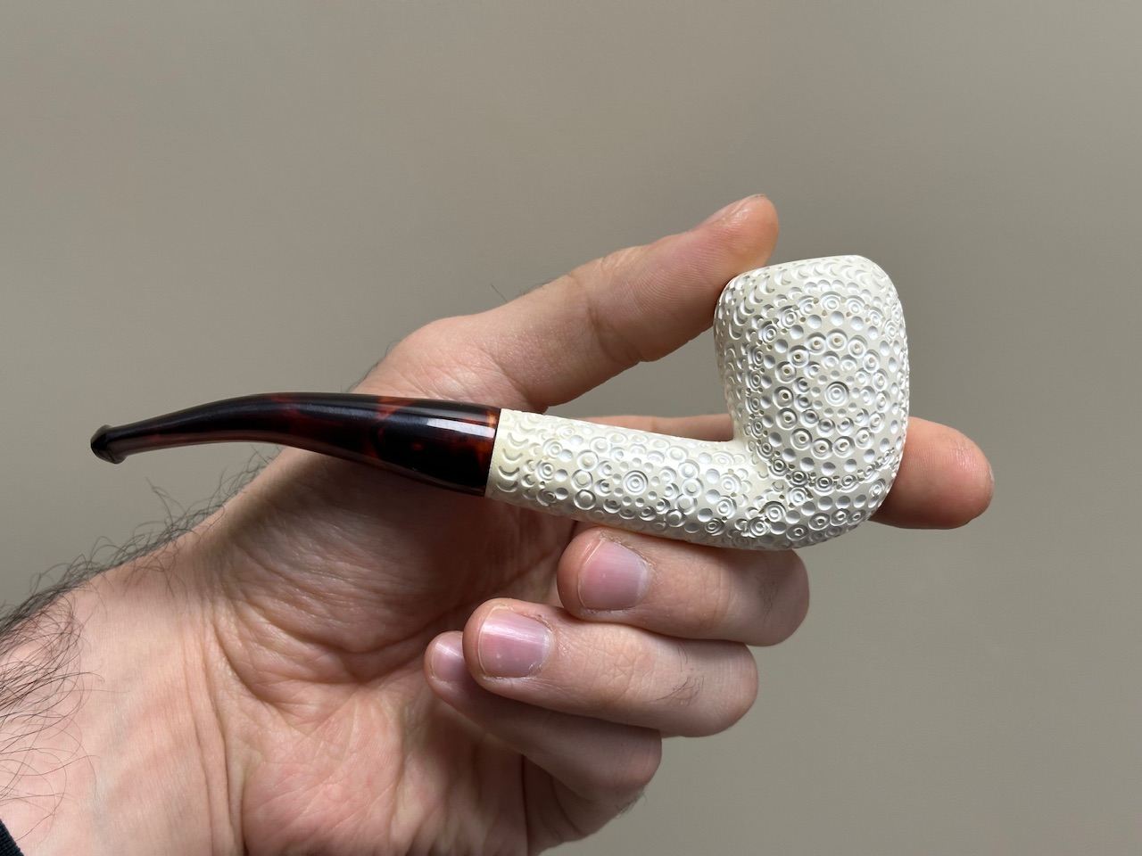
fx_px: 1584
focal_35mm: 48
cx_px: 571
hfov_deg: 39.7
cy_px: 428
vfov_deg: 30.3
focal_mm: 6.86
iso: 80
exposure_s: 1/100
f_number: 1.78
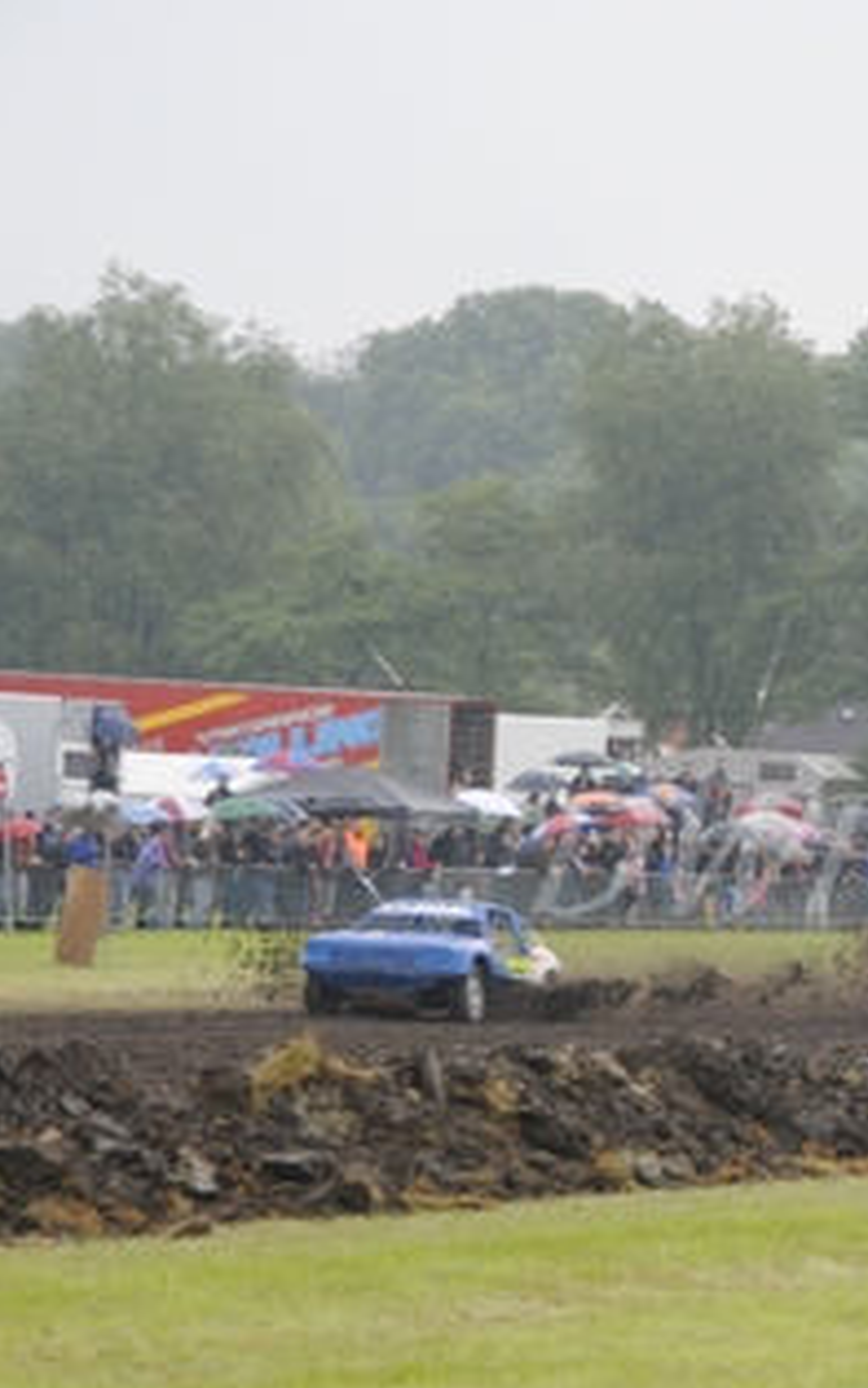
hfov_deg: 4.7
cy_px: 859
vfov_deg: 7.5
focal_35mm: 280
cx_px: 1119
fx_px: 10593
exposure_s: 1/500
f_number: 5.3
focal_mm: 90
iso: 500
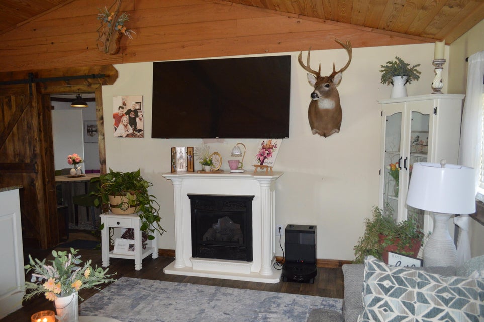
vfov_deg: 47.8
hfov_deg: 67.4
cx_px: 242
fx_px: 363
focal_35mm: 27
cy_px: 161
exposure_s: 1/60
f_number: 3.5
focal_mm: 18
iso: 1250
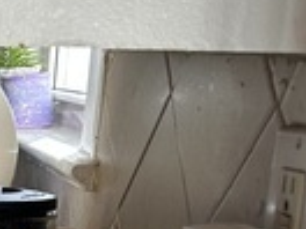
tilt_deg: -9.6
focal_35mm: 121
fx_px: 1070
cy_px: 248
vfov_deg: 12.1
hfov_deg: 12.6
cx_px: -432
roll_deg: -1.6
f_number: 1.78
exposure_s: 1/121
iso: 64
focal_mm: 6.86
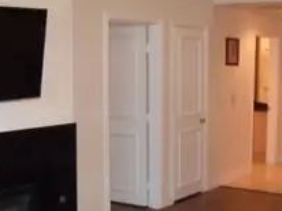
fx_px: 553
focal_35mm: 68
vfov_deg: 21.5
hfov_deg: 28.6
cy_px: 136
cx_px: 134
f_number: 3
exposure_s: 1/45
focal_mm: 6.3
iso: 320
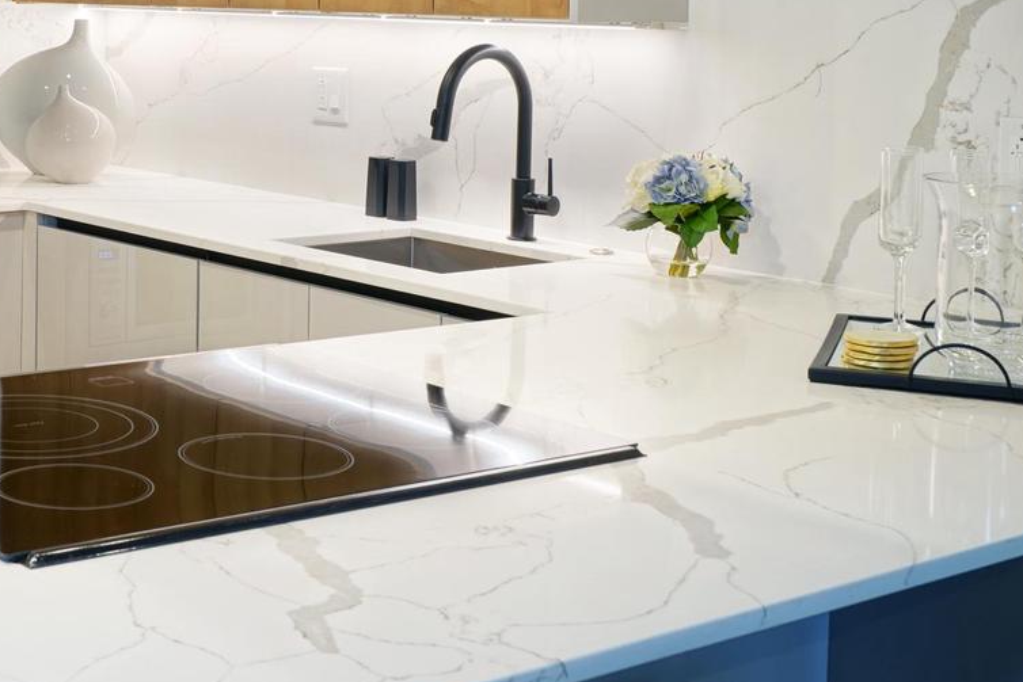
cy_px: 52
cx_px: 175
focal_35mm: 63
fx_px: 1790
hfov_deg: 30.9
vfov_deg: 21.1
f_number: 13
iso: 100
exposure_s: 1/2
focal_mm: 33
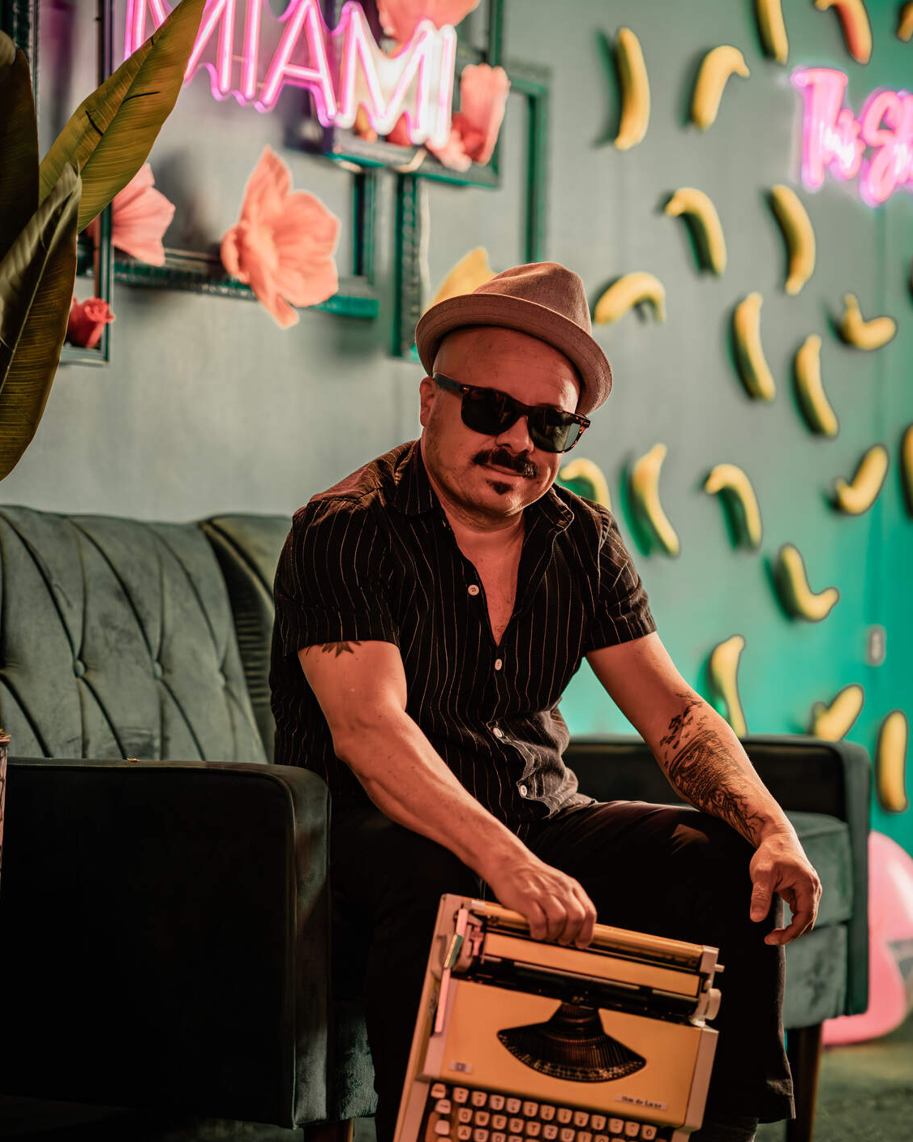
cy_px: 621
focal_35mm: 102
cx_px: 446
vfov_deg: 18.8
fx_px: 3446
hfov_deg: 15.1
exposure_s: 1/500
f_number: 1.6
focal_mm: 85
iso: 640
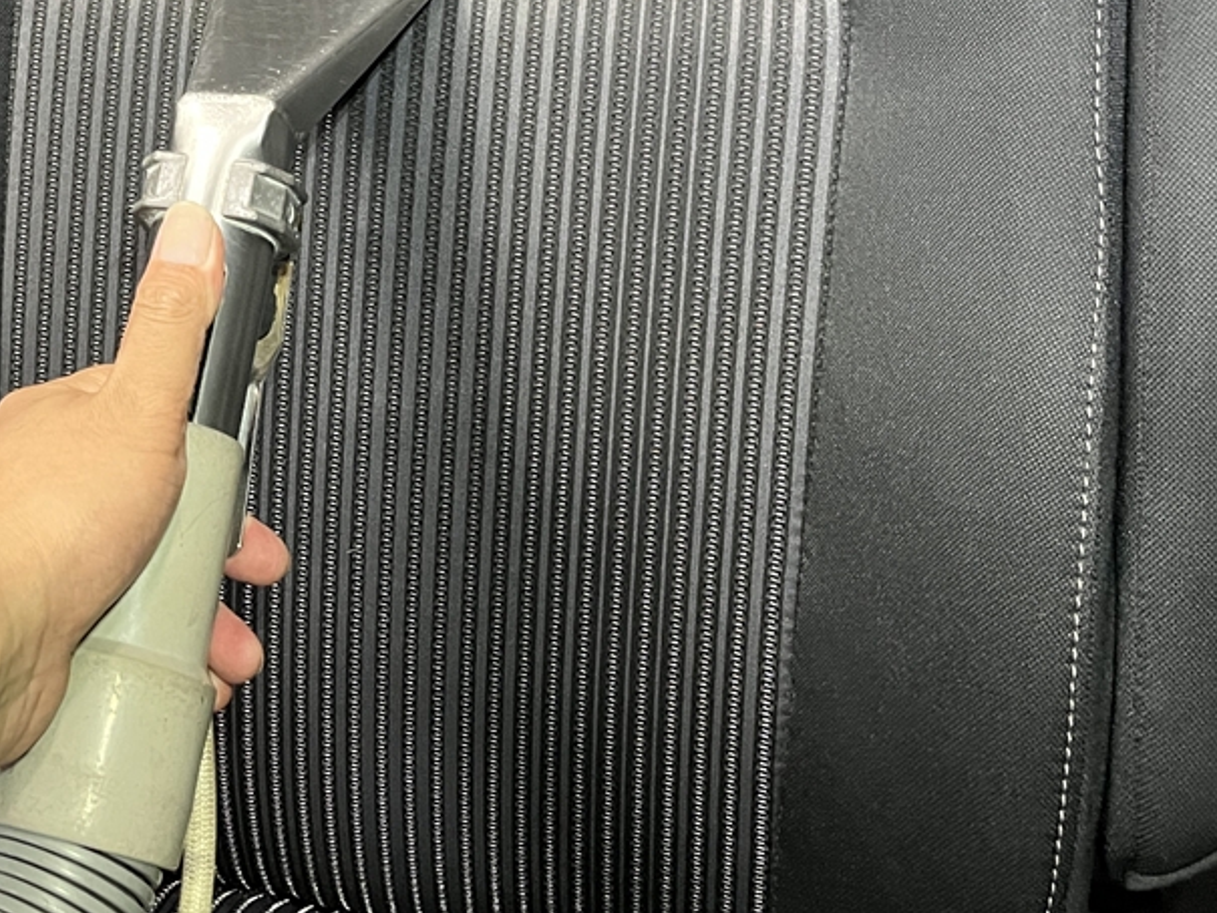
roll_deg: +2.4
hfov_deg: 33.5
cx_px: 181
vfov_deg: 25.5
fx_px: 1934
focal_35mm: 55
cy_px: 46
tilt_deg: -19.5
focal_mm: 5.1
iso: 640
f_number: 1.6
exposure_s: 1/38
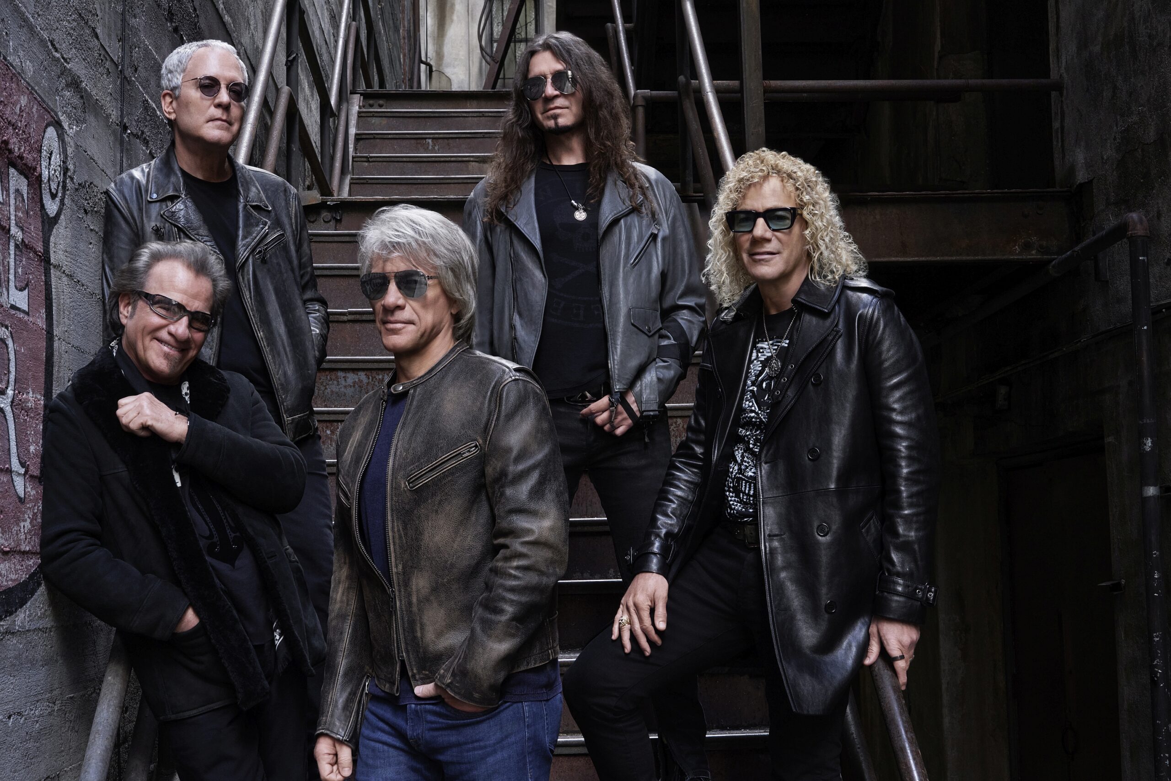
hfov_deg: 35.1
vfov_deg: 23.8
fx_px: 1854
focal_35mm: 57
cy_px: 390
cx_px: 586
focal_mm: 57
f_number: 14
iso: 800
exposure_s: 1/15
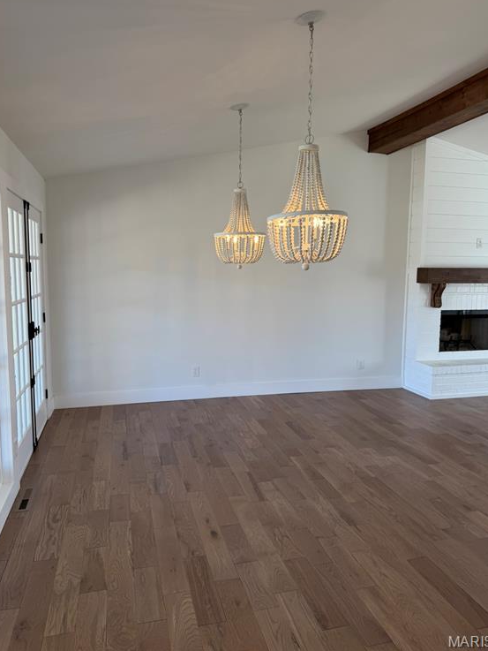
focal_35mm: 25
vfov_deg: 69.4
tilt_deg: -3.1
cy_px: 314
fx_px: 470
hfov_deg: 54.9
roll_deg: -0.6
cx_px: 244
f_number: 1.78
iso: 80
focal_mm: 6.76
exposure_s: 1/194
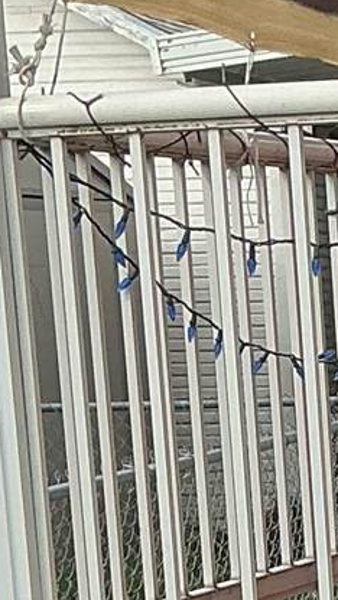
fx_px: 2788
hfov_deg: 6.6
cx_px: 839
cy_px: 858
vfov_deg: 11.8
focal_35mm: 175
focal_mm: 3
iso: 25
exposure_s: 1/1221
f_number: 1.8
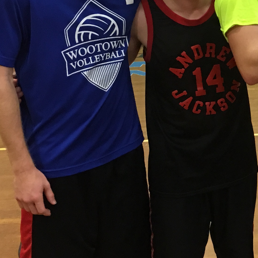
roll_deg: +1.0
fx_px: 784
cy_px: 74
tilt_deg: -10.3
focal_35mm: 93
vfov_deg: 18.6
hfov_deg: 17.0
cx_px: 378
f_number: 2.2
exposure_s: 1/15
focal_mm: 4.15
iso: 64
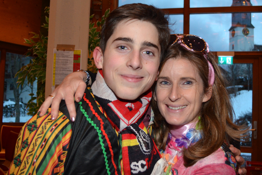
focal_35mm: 30
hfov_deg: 61.9
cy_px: 88
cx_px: 131
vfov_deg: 43.7
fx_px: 218
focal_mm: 20
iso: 1250
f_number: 4
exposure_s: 1/60
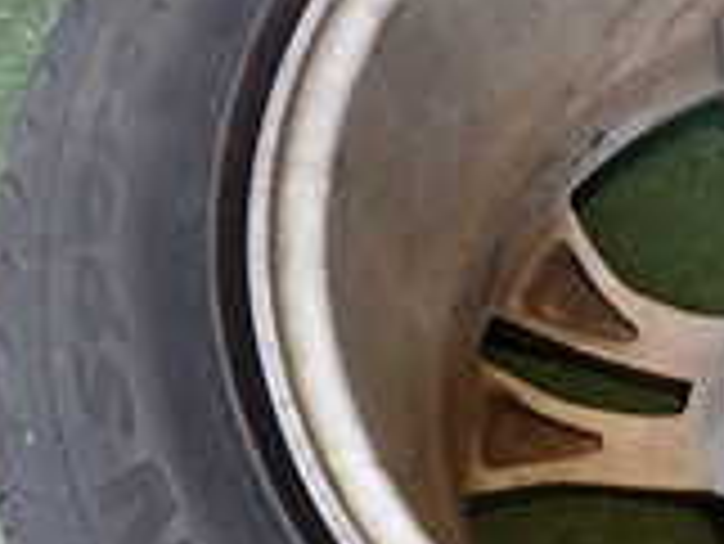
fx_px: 1947
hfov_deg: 19.4
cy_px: 418
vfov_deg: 15.8
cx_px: 944
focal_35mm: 93
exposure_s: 1/60
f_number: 2
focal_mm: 4.5
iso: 200
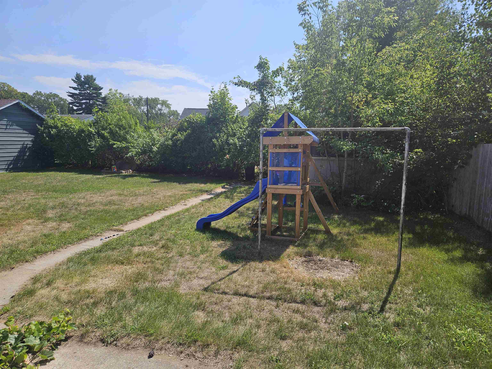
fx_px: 327
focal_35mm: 23
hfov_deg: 73.9
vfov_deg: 58.9
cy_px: 184
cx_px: 246
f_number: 1.8
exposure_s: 1/1864
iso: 25
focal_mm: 5.4
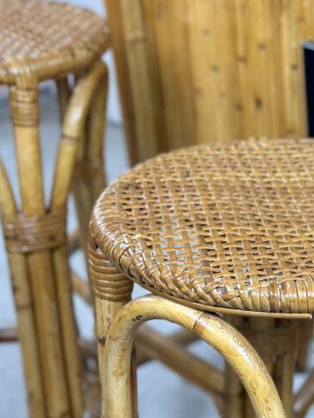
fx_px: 1209
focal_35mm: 100
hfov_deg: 14.5
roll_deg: -1.1
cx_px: 323
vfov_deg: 19.6
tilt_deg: -23.2
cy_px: 190
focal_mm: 6.86
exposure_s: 1/50
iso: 160
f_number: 1.78
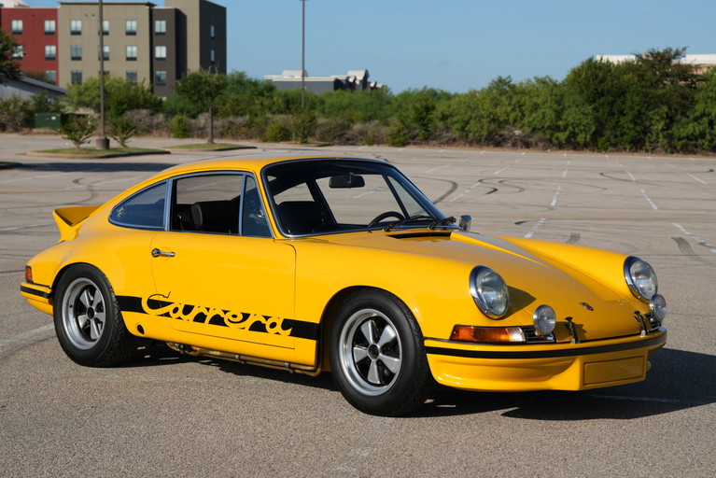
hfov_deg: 27.0
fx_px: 1492
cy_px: 239
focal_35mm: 75
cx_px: 358
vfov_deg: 18.2
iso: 100
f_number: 4
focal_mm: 50
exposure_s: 1/800
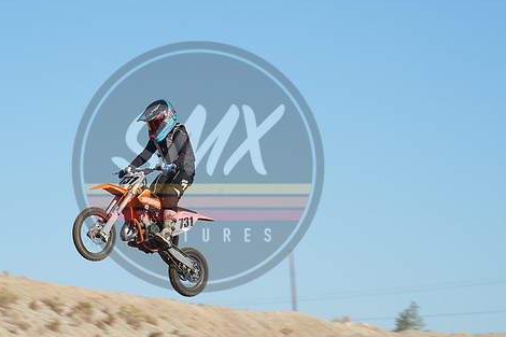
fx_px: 2880
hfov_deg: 10.0
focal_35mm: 205
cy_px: 167
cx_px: 198
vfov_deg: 6.7
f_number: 11
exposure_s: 1/250
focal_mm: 166
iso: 200
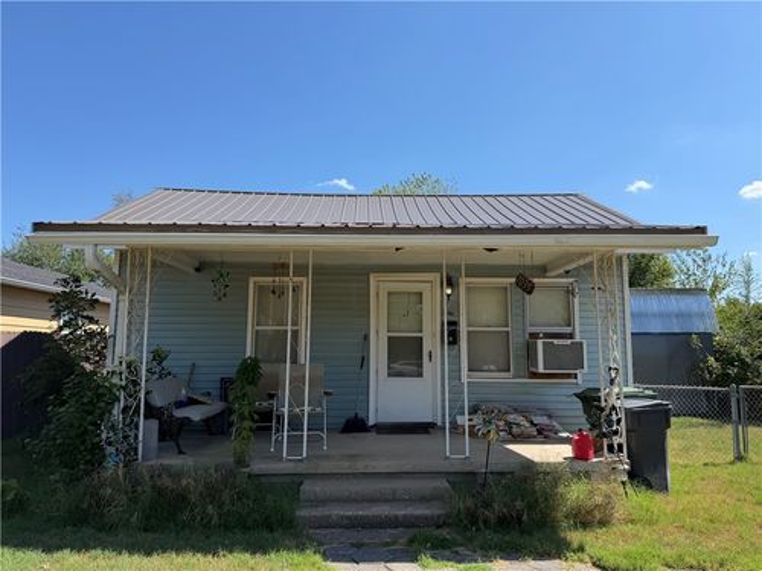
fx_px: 528
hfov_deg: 71.6
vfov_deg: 56.8
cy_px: 286
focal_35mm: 24
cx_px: 381
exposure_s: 1/3953
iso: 80
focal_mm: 6.76
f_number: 1.78
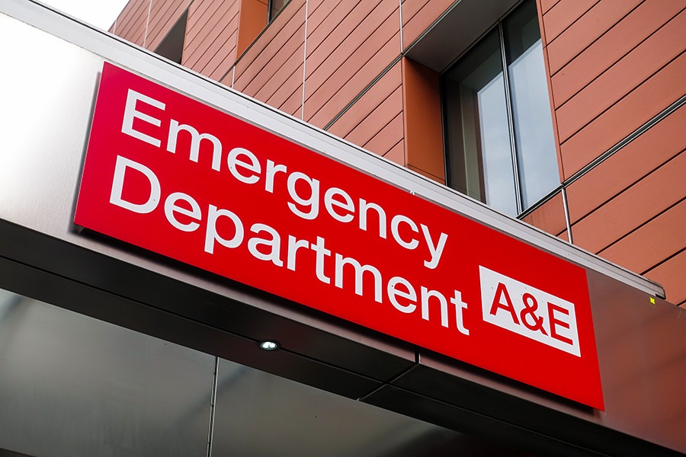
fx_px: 1124
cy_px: 228
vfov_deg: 23.0
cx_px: 343
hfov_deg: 33.9
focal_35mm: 59
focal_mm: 21.6
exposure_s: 1/160
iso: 125
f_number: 5.6
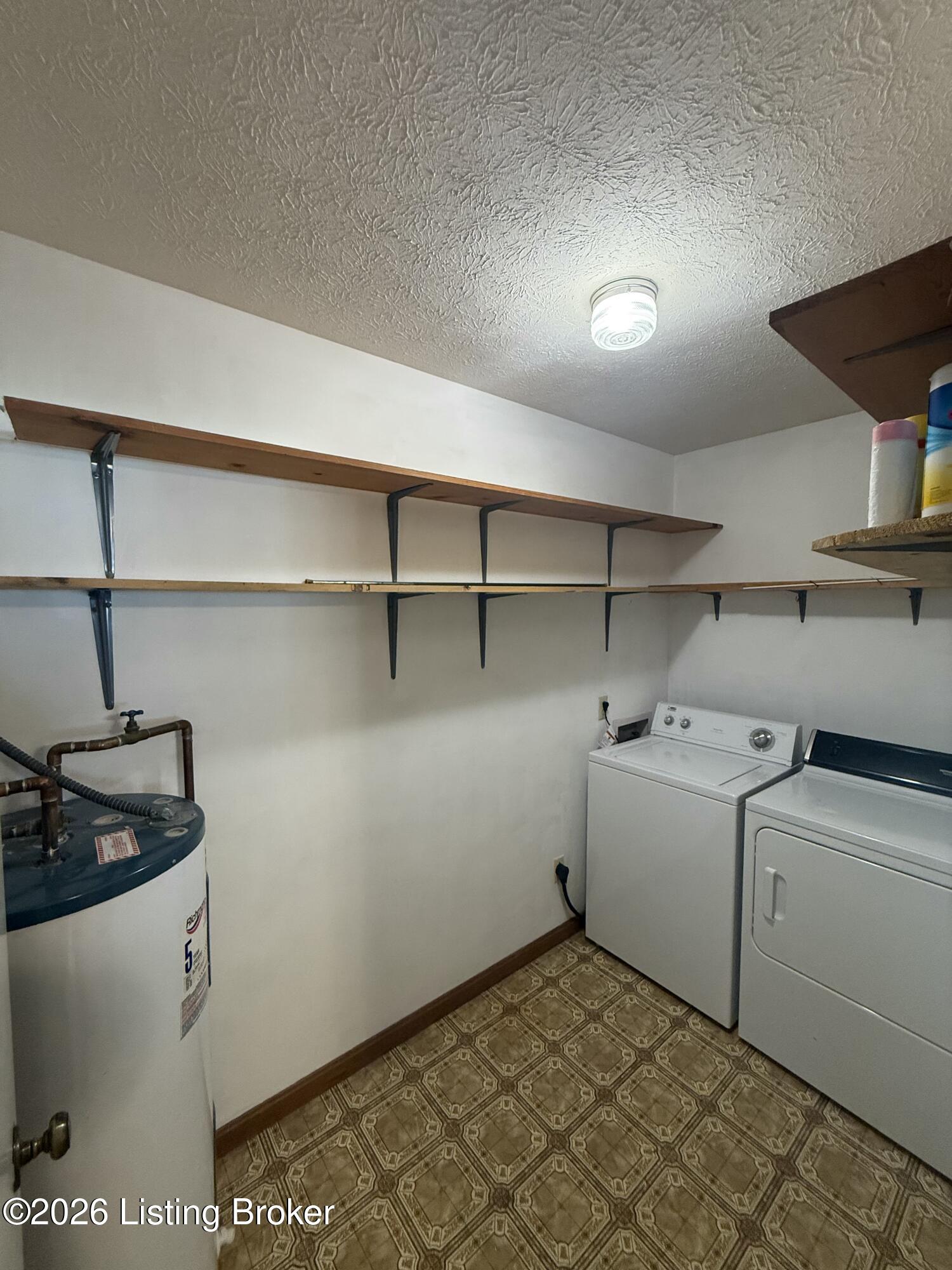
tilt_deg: -2.8
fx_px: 513
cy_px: 635
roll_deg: +0.5
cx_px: 476
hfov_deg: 85.7
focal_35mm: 14
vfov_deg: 102.1
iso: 400
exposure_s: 1/120
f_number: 2.2
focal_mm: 2.22
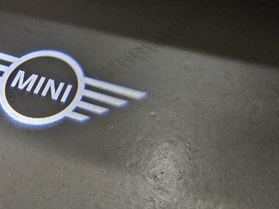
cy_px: -49
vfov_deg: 21.2
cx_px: 49
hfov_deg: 29.5
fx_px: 516
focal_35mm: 64
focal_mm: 5.4
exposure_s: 1/25
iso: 1250
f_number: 1.8
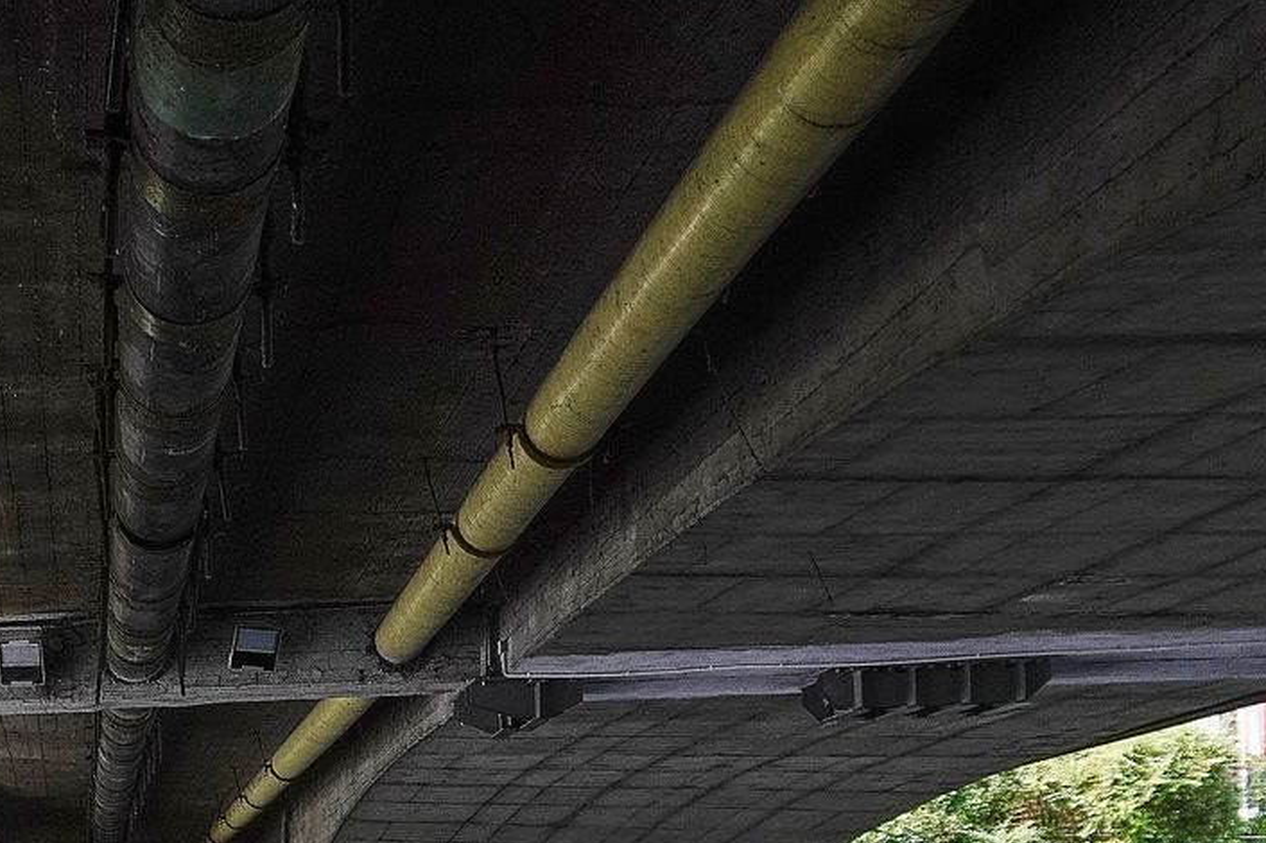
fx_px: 2390
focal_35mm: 68
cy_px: 962
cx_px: 75
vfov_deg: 19.1
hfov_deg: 28.3
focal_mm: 16
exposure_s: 1/400
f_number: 5.6
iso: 500
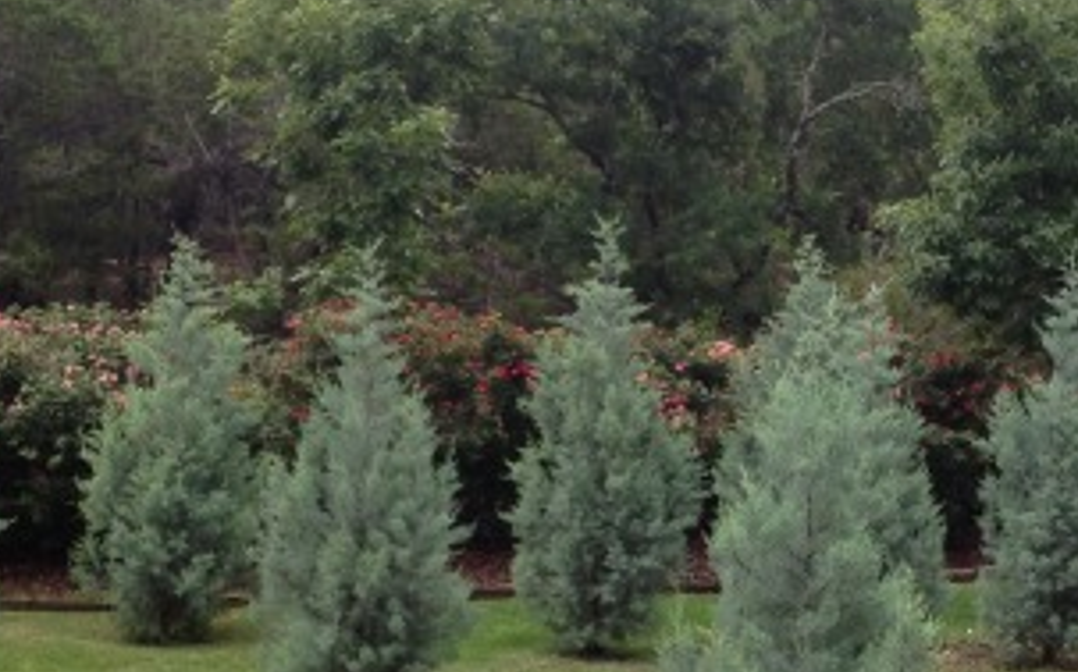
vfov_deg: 13.3
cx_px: 800
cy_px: 555
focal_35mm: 98
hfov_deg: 21.1
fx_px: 2878
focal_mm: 4.28
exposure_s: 1/292
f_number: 2.4
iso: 50
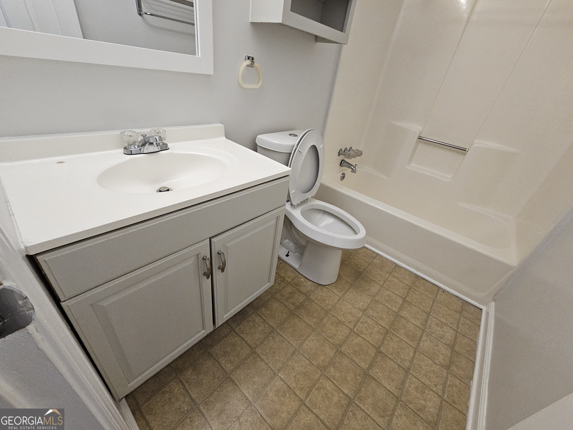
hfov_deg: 106.2
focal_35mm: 13
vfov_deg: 89.9
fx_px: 215
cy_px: 215
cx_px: 286
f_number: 2.2
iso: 250
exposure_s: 1/60
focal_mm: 2.2
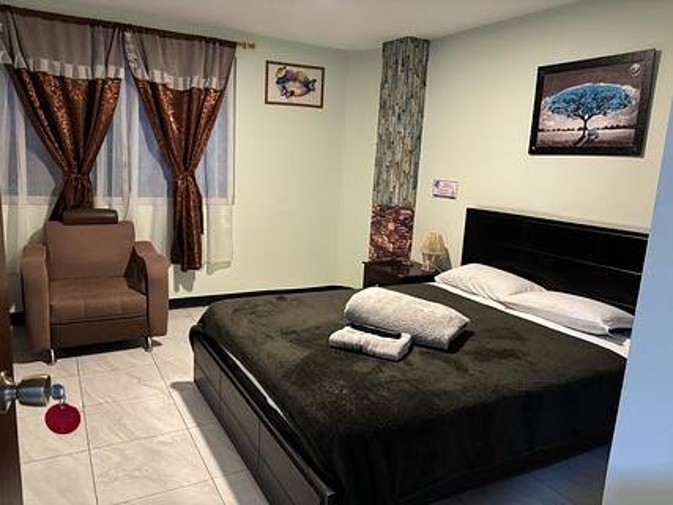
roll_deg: -4.1
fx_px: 505
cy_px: 252
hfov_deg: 67.3
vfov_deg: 53.0
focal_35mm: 26
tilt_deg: -11.7
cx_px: 336
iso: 500
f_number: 1.6
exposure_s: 1/40
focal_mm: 5.96
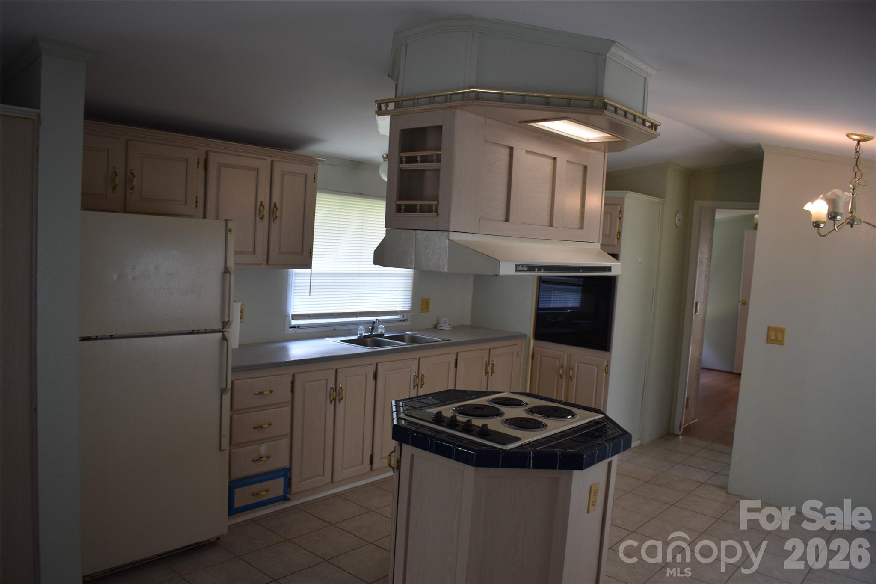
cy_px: 292
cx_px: 438
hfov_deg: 67.4
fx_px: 657
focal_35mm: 27
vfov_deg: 47.9
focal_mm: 18
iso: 400
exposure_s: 1/80
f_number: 4.5
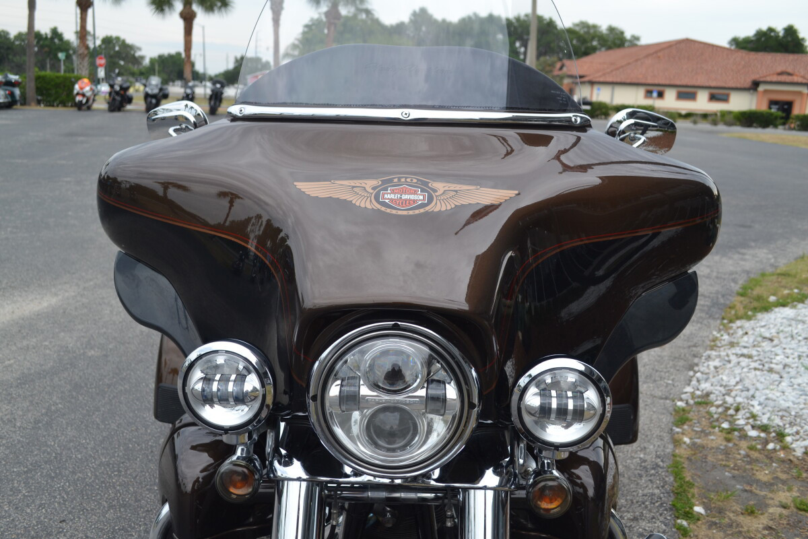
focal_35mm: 33
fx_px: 741
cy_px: 270
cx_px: 404
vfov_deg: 40.0
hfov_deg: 57.2
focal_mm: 22
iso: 125
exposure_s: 1/125
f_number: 5.6
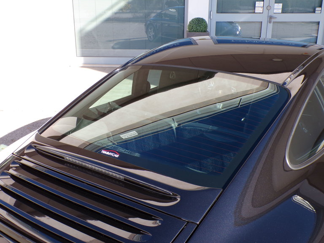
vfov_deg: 38.7
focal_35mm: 37
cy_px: 122
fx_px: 346
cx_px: 162
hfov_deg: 50.1
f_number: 4.9
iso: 100
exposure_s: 1/140
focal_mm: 6.6
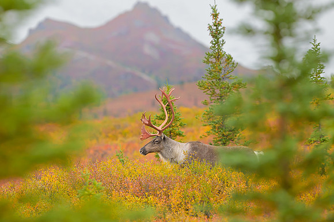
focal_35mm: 455
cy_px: 126
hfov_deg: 4.5
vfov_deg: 3.0
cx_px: 144
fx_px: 4218
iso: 1600
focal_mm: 400
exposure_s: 1/1000
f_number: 5
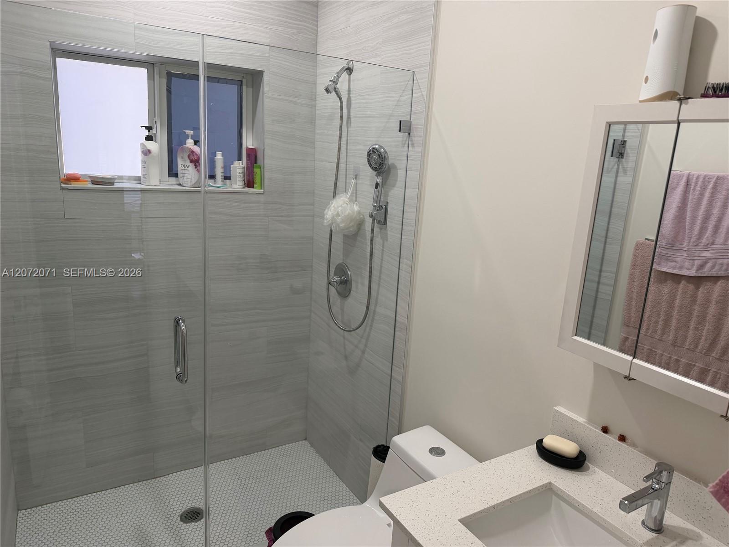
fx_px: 505
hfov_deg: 71.6
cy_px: 274
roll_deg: -4.2
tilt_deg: -13.2
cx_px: 364
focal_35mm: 24
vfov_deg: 56.8
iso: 160
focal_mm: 6.76
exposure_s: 1/120
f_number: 1.78
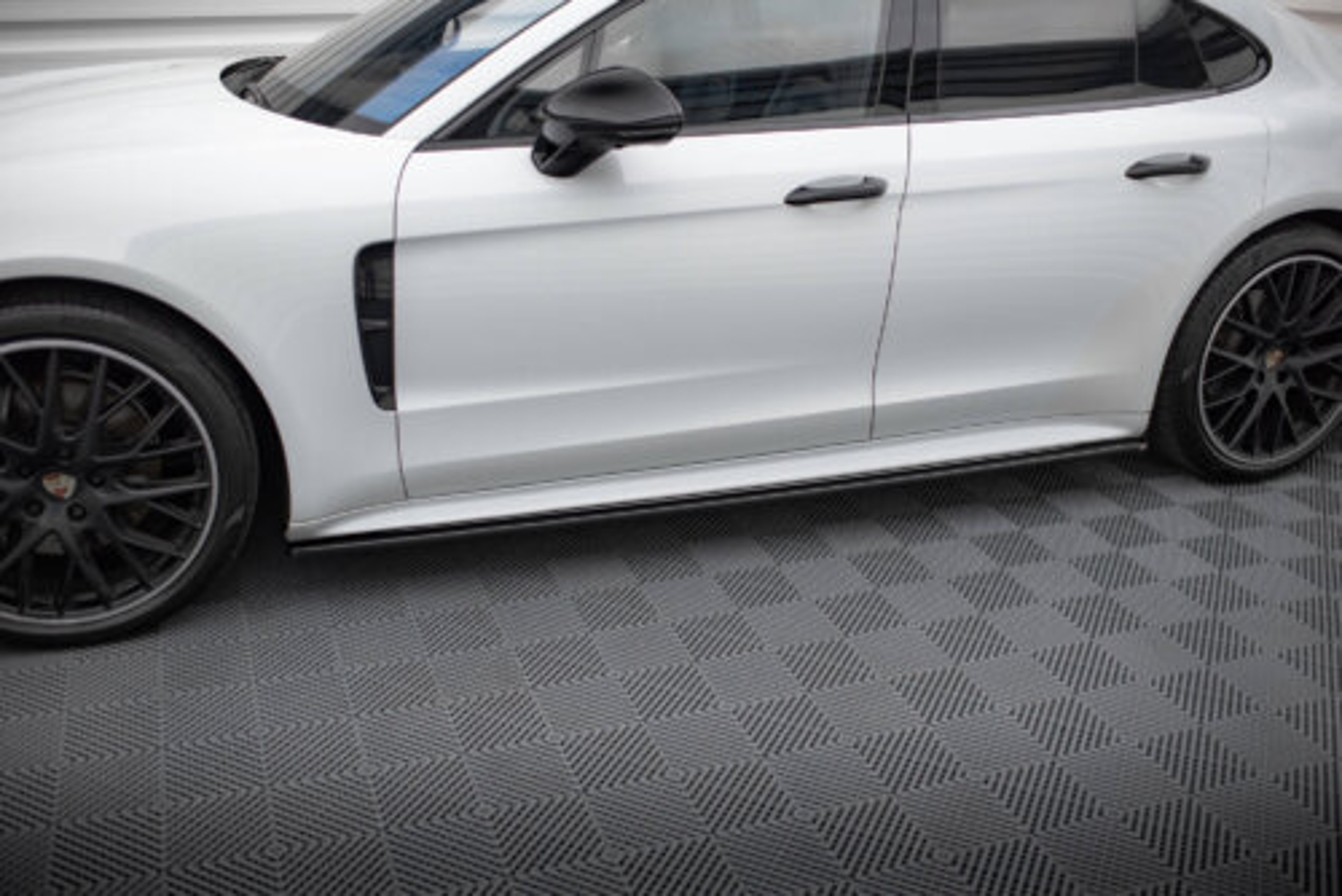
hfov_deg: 54.4
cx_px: 671
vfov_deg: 37.9
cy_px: 448
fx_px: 1305
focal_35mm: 35
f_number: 2.5
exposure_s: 1/200
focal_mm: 35
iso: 500
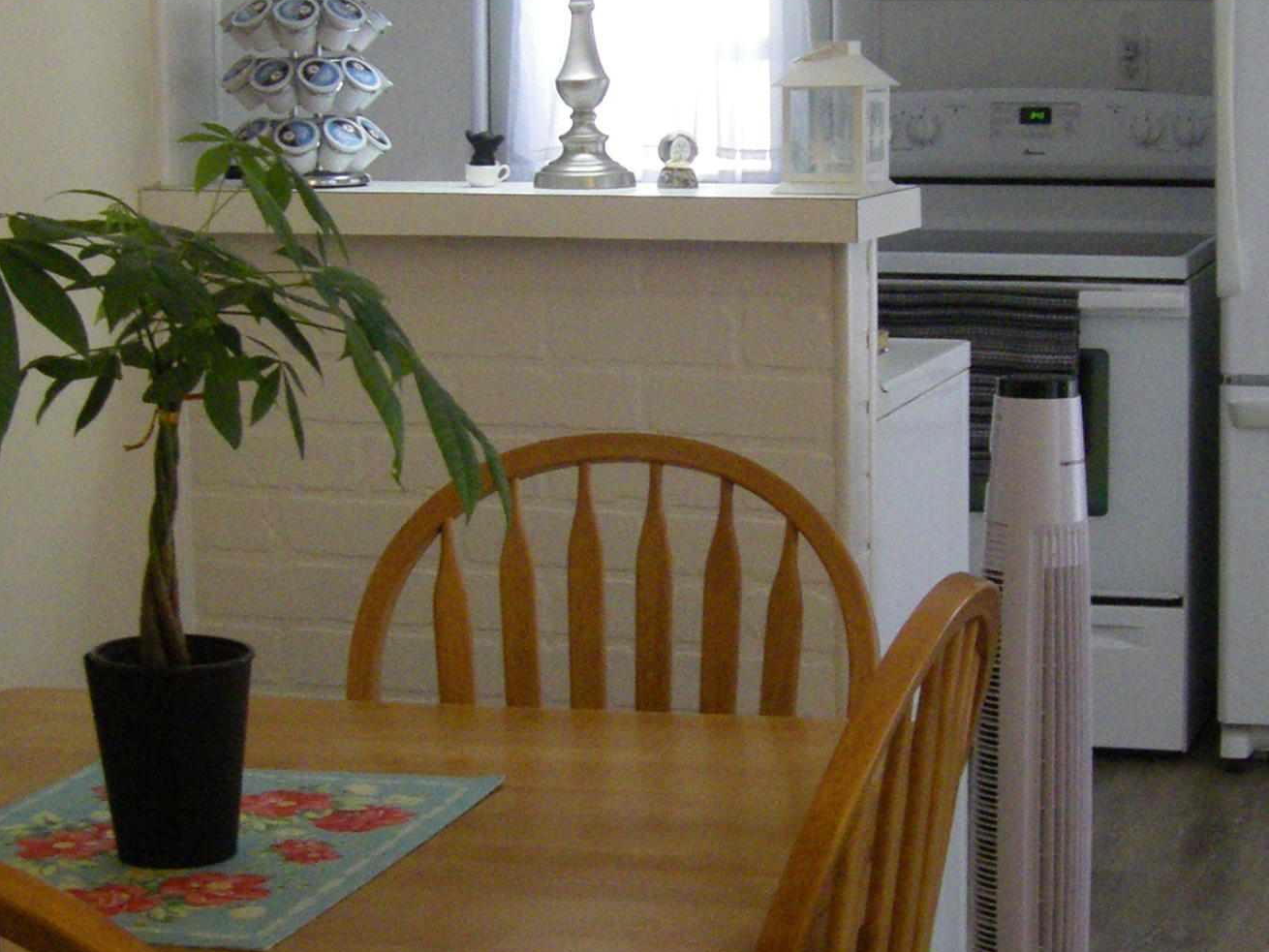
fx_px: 3190
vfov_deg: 17.0
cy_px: 457
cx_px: 769
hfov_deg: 22.5
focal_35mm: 87
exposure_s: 1/50
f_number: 3.5
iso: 400
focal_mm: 6.3
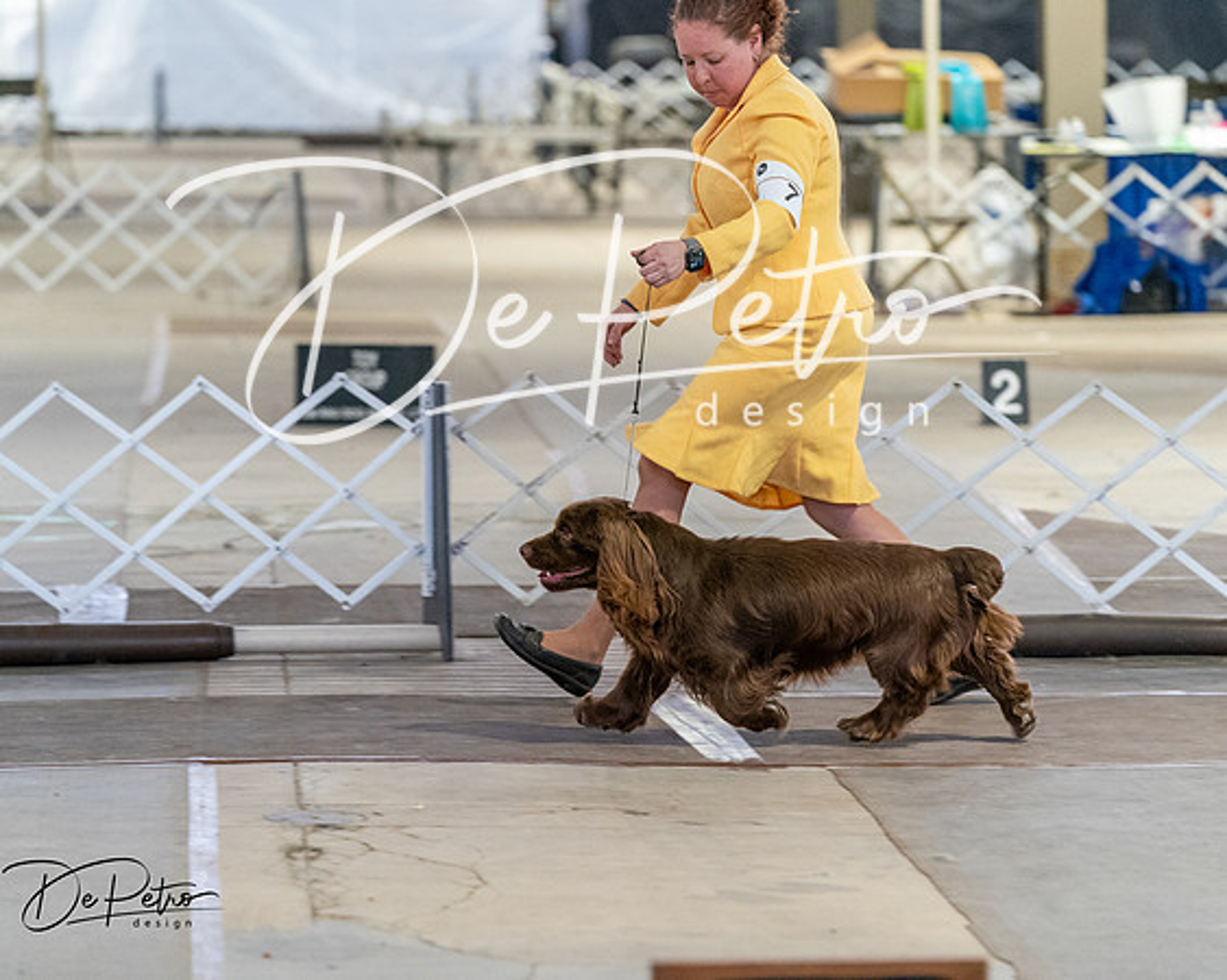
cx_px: 614
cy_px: 490
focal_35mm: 179
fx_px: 6500
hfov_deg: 10.8
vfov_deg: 8.6
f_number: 3.5
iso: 6400
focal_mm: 159
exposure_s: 1/250
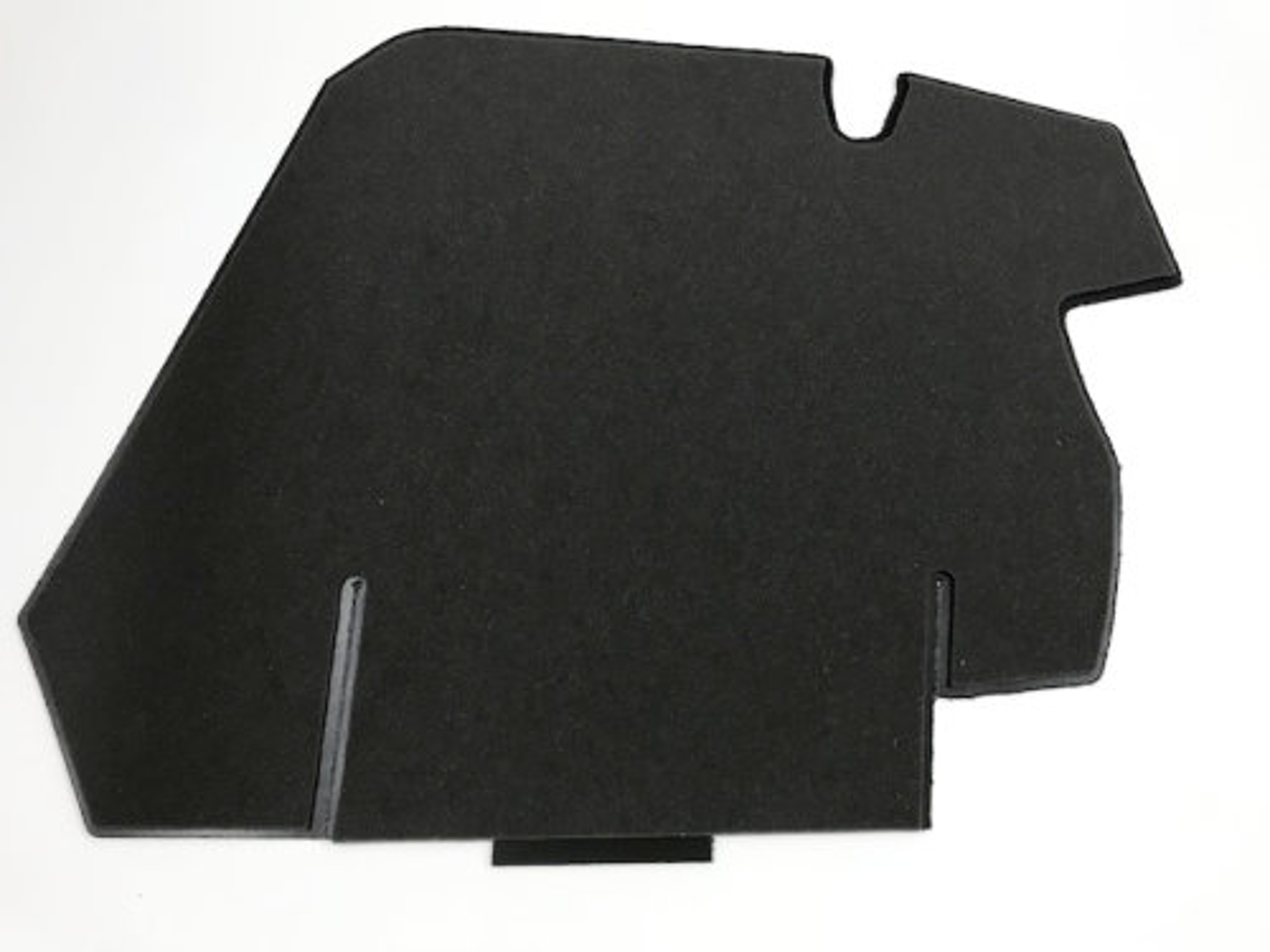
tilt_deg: -76.4
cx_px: 635
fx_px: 1027
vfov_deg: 49.7
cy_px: 476
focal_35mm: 28
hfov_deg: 63.4
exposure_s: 1/17
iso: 50
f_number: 1.8
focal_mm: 3.99
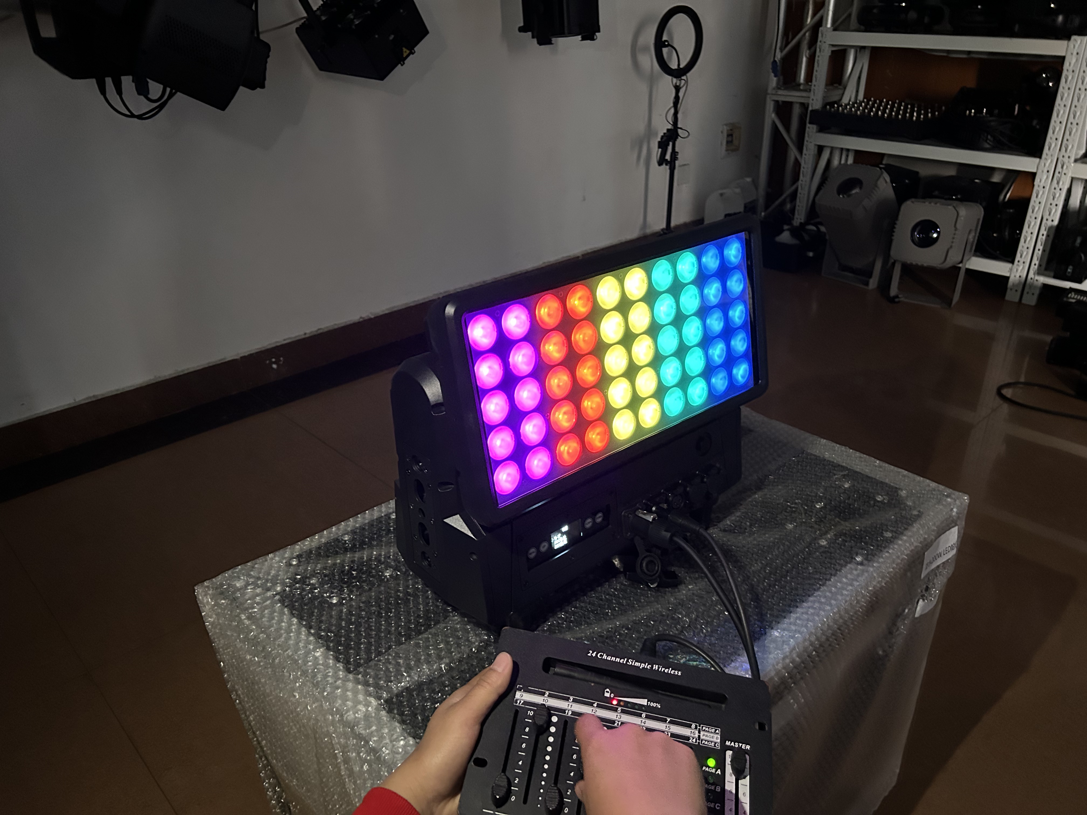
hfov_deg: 67.3
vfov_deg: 53.1
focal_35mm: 26
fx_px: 816
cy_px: 408
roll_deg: +1.6
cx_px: 544
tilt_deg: -27.6
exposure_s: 1/25
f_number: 1.5
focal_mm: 5.7
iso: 800
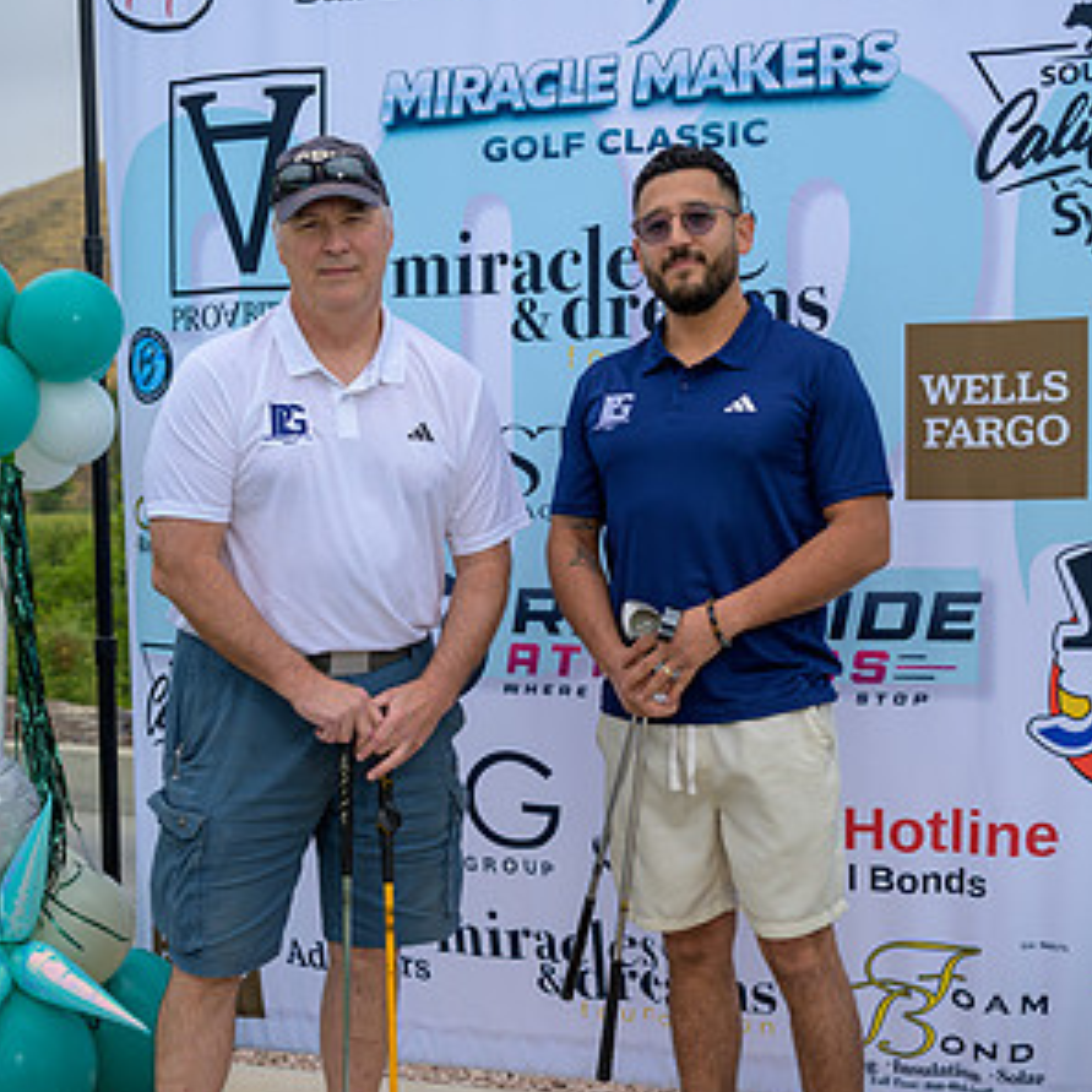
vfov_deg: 29.5
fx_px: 2070
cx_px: 548
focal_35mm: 58
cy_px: 651
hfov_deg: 29.6
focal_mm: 45
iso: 125
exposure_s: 1/200
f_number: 4
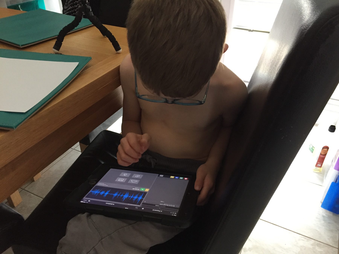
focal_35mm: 29
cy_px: 127
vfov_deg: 48.2
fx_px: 284
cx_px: 170
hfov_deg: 61.7
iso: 250
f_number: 2.2
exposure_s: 1/33
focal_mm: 4.15
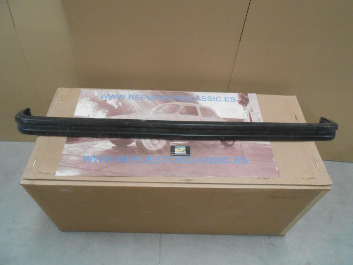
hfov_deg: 67.3
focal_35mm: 26
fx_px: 265
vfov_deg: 53.1
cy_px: 132
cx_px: 176
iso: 400
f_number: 3.5
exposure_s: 1/15
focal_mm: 4.6
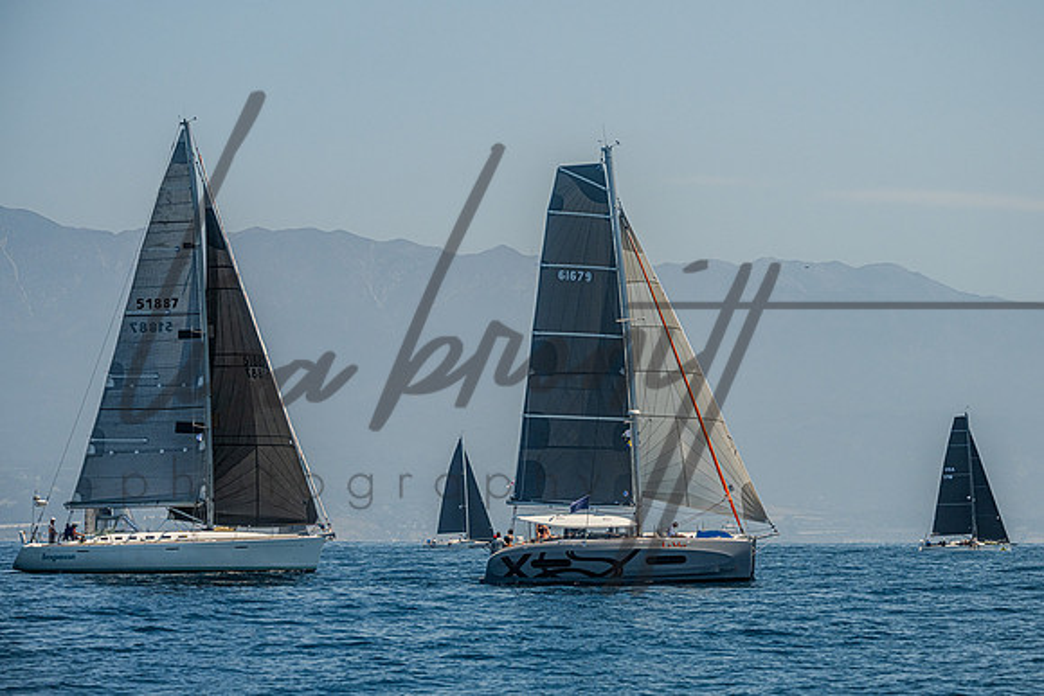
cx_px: 560
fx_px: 4879
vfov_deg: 8.2
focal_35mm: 168
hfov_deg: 12.2
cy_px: 328
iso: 400
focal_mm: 155
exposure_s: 1/5000
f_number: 6.3
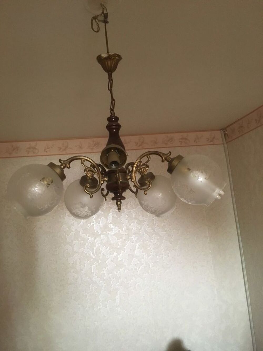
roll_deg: +6.5
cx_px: 132
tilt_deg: +5.7
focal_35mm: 29
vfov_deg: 61.7
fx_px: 294
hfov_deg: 48.2
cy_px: 176
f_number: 2.2
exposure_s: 1/25
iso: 200
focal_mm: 4.15
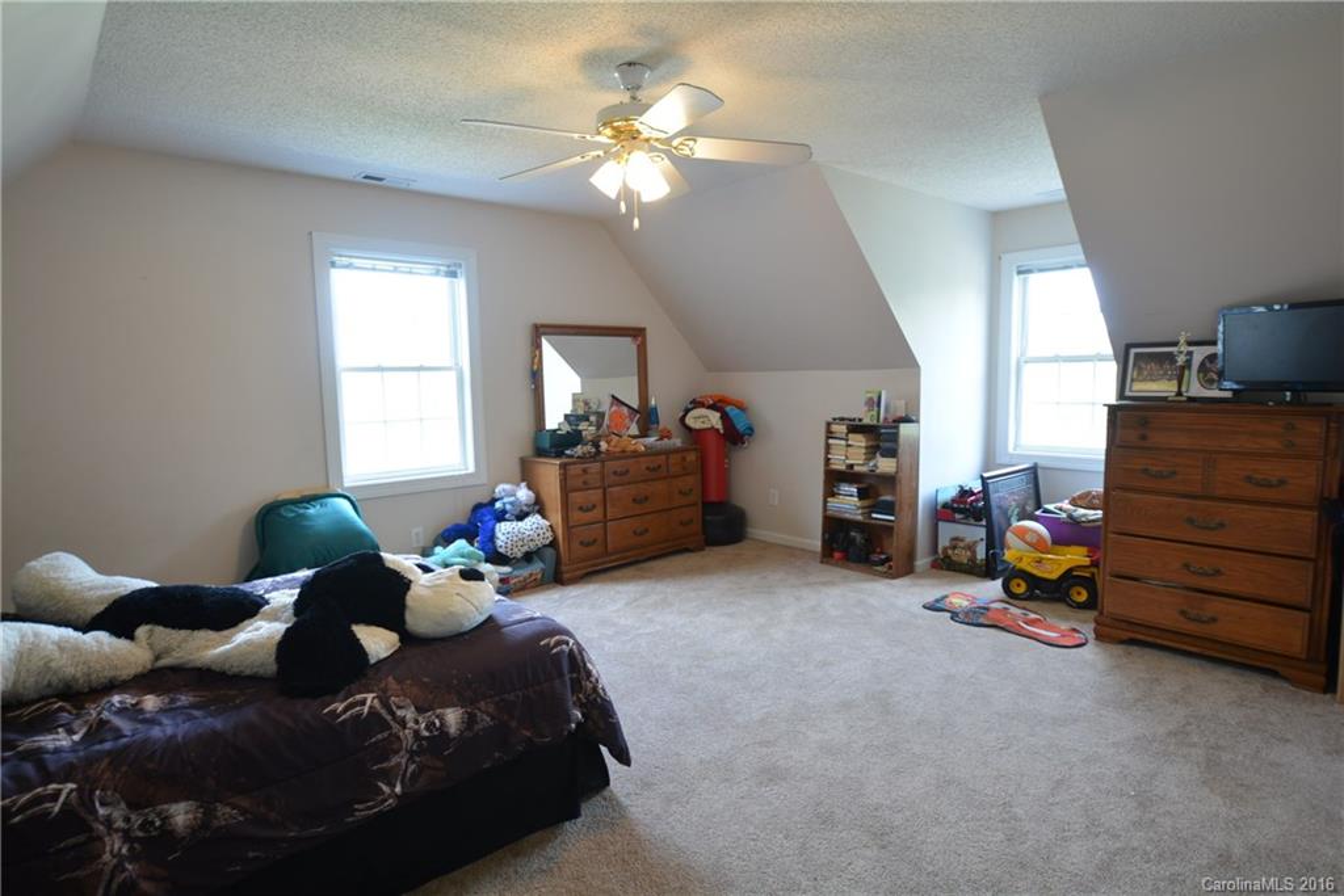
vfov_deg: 63.2
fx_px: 728
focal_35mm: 20
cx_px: 672
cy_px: 448
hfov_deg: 85.4
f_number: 3.8
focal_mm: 13
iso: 100
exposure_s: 1/8
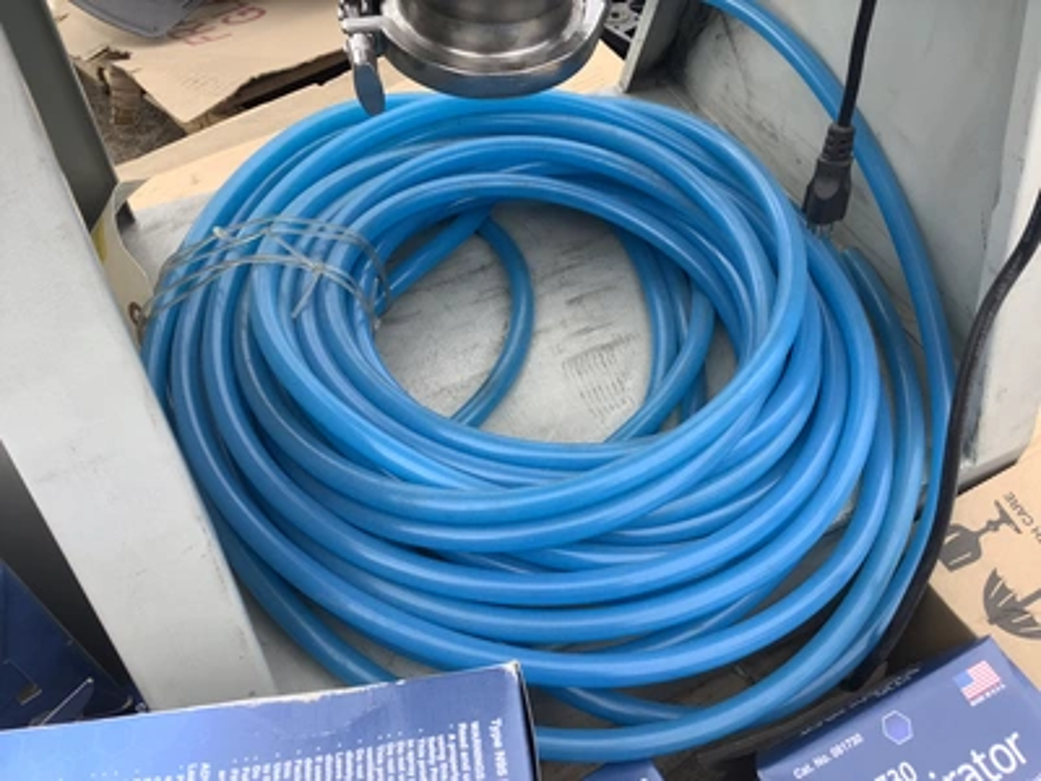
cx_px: 520
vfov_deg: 45.4
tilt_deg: -49.8
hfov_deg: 58.4
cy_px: 390
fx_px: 932
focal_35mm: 31
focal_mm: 3.3
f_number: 2.4
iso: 25
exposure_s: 1/120
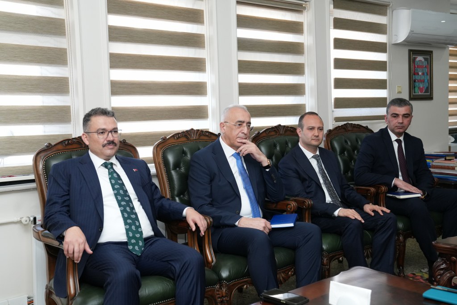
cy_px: 152
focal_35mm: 41
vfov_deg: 32.6
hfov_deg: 47.4
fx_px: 521
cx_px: 228
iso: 2000
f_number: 5
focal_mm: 41
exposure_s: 1/200
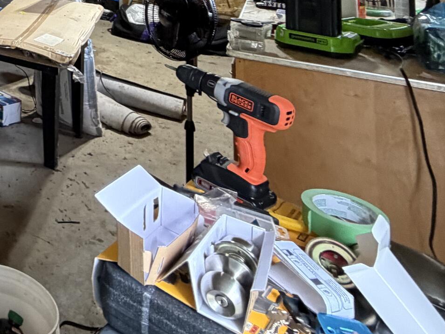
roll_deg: -0.5
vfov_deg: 26.1
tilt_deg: +1.7
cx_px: -196
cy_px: -138
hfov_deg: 29.5
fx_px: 566
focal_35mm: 44
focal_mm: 2.22
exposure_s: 1/60
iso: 400
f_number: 2.2
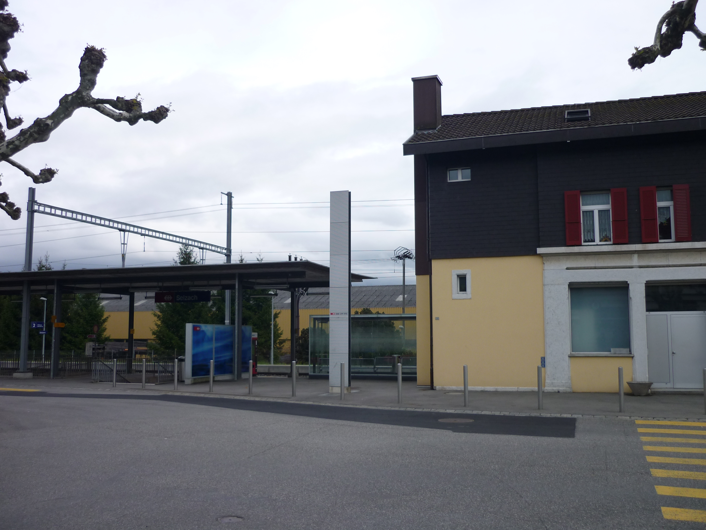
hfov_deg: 55.4
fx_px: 673
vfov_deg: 42.9
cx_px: 353
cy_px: 265
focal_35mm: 33
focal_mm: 5.5
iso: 80
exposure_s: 1/125
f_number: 8
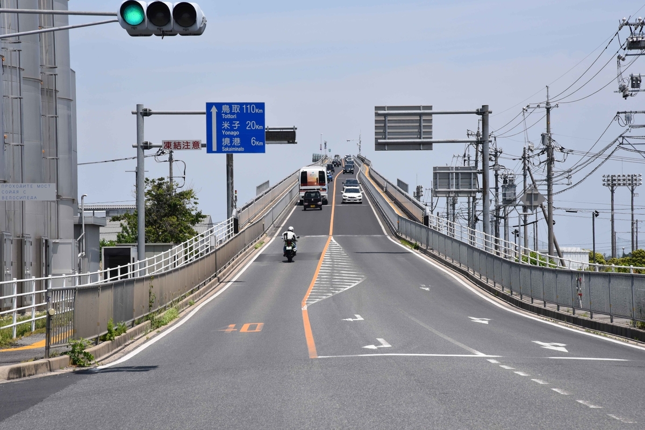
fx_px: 2151
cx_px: 322
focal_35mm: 120
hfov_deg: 17.1
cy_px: 215
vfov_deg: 11.4
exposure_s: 1/800
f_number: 14
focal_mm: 120
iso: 560
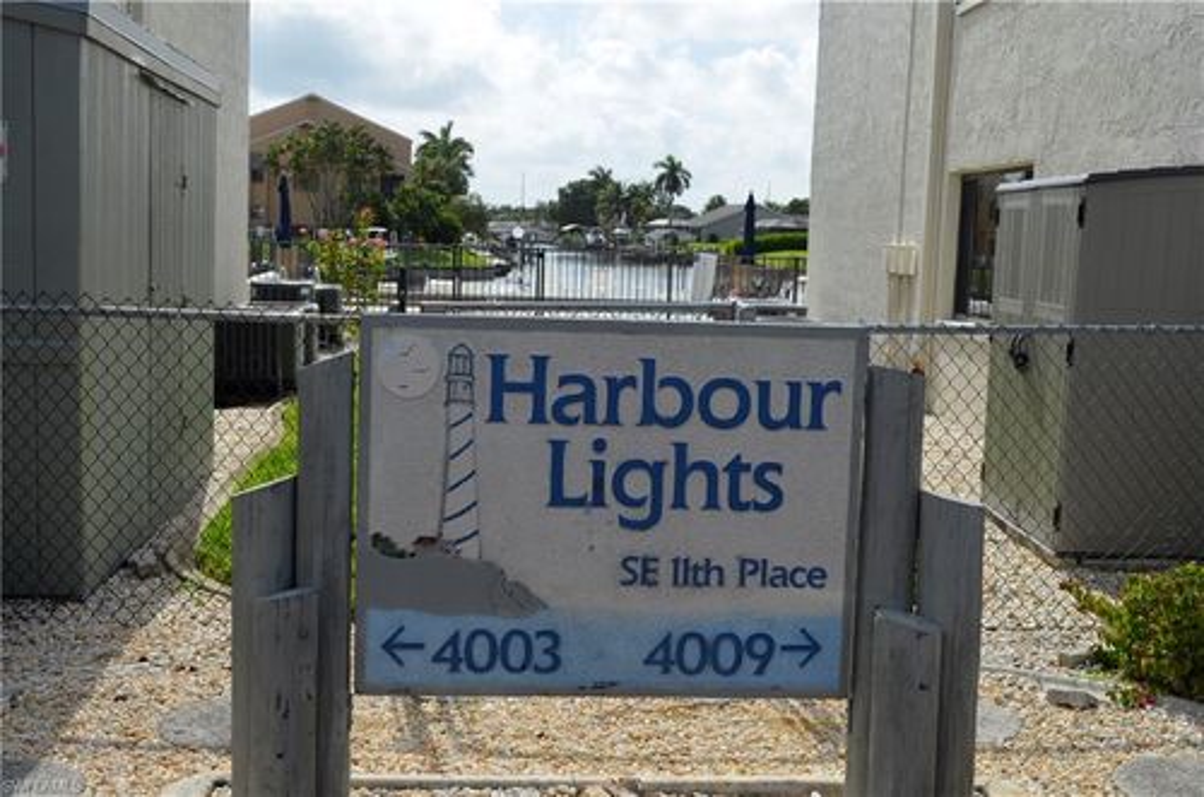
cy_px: 398
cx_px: 602
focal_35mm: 42
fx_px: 1402
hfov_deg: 46.5
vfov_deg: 31.7
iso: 100
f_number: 8
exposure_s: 1/250
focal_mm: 28
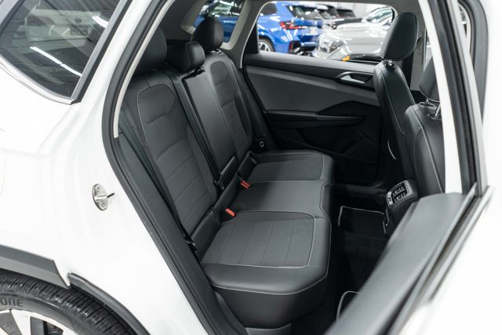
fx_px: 391
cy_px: 168
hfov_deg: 65.5
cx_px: 251
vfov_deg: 46.4
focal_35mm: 28
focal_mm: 28
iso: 1000
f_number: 3.5
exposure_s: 1/40
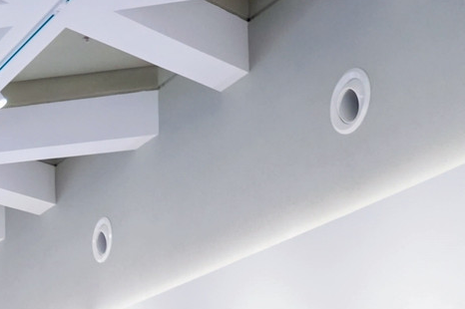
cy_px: 528
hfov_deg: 17.9
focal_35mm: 103
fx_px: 1329
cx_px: -214
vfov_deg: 12.3
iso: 1600
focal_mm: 30
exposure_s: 1/161
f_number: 4
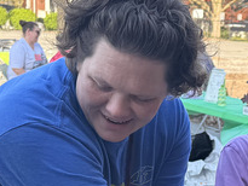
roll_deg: -3.1
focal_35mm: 120
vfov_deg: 11.9
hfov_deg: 16.1
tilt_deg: -15.6
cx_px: 237
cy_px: 260
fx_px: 860
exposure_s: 1/535
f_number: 1.78
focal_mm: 6.76
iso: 80
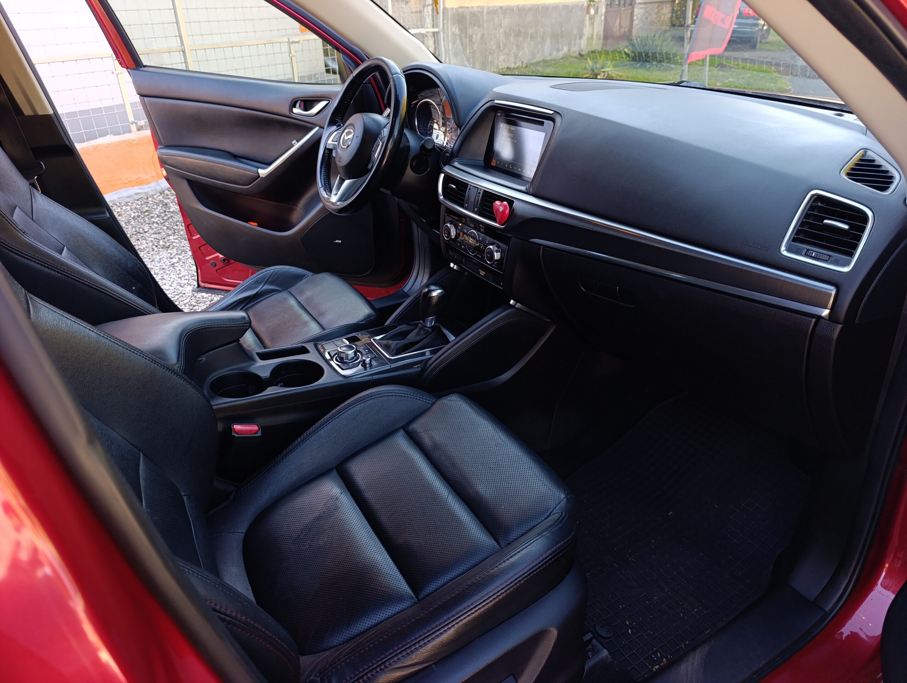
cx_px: 454
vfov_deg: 59.0
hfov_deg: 73.8
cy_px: 342
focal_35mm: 23
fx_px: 604
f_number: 1.6
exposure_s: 1/100
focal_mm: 6.14
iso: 200
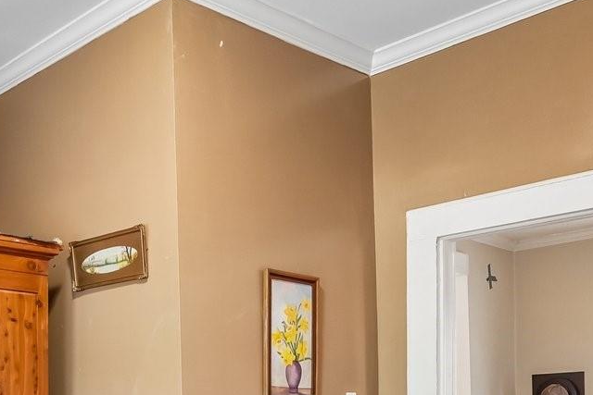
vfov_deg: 25.0
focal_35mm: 50
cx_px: 107
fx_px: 830
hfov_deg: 37.7
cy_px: 428
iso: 400
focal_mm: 10.5
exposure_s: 1/1.43
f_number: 8
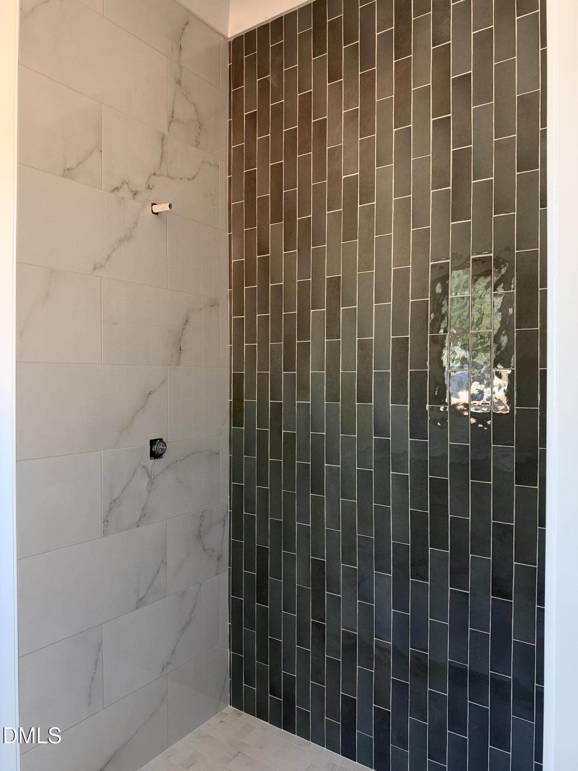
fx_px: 534
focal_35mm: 24
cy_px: 386
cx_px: 289
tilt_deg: -0.6
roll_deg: -0.7
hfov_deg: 56.8
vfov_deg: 71.6
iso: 250
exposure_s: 1/121
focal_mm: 6.93
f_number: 1.8
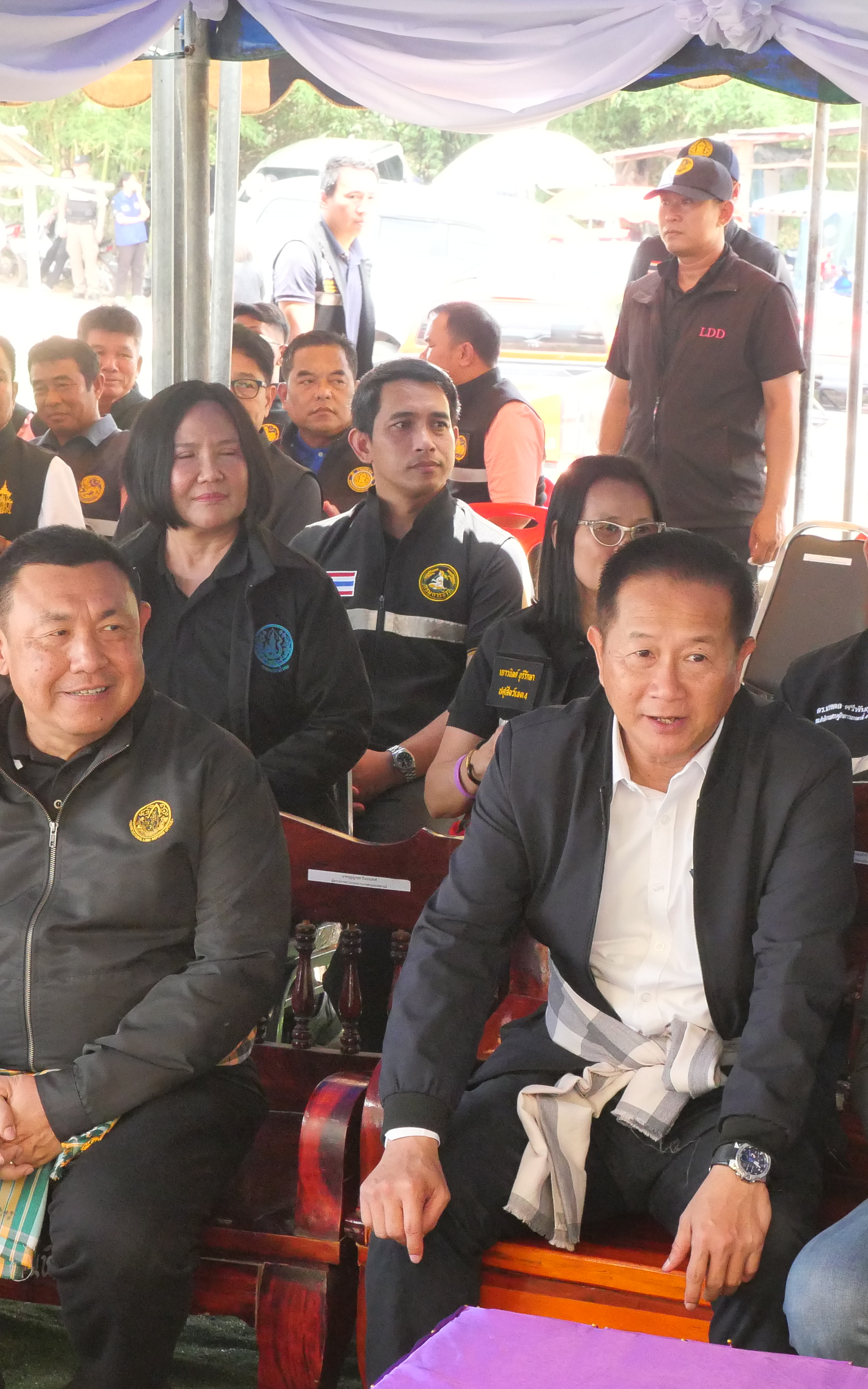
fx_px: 3254
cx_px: 560
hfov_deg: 15.2
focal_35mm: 86
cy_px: 696
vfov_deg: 24.1
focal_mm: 27
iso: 3200
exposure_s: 1/250
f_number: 7.1
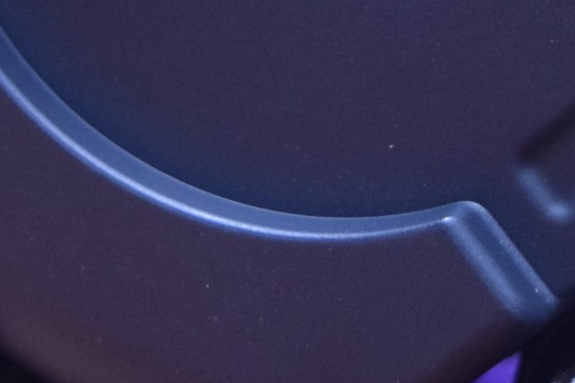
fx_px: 3434
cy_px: -247
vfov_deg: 6.3
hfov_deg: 9.6
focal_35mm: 215
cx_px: 349
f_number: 5
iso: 1600
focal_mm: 36
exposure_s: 1/8
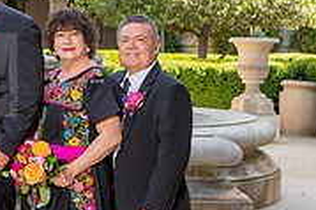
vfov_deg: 11.3
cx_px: -116
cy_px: 76
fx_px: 1061
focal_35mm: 121
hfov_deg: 15.9
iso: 100
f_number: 4.5
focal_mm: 35
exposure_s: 1/200
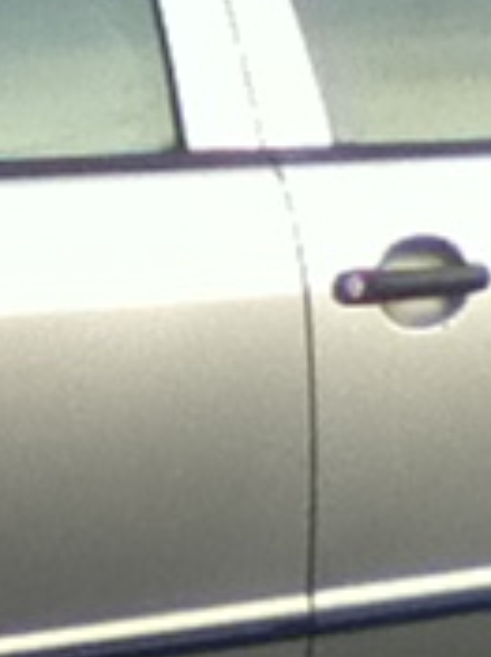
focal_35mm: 176
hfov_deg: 8.4
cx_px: -64
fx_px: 3333
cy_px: 634
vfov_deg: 11.1
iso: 100
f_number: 2.4
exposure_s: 1/120
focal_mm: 3.85
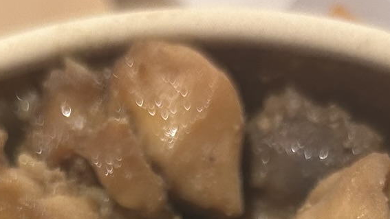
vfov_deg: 10.7
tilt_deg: -59.2
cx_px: 218
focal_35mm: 100
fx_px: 1034
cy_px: 484
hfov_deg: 21.3
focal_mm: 5.7
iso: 250
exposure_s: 1/50
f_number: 1.5
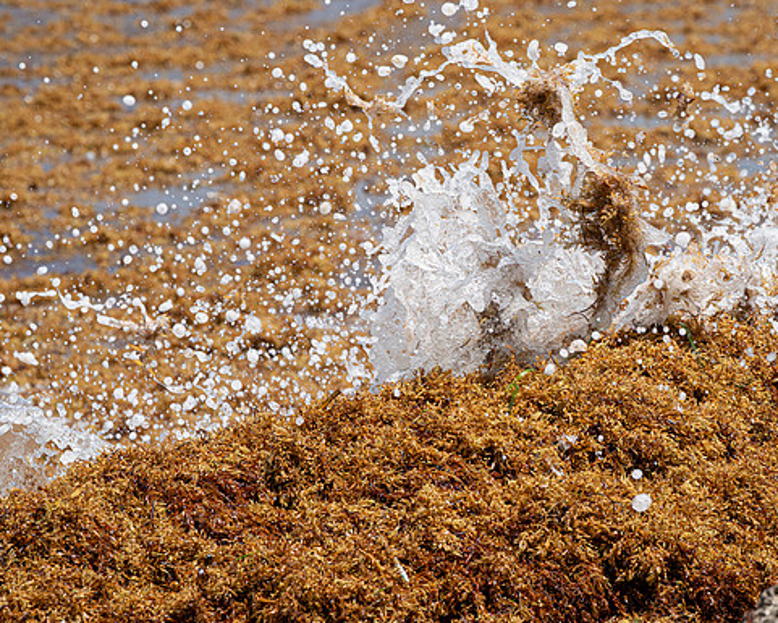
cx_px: 448
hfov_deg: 8.1
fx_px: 5527
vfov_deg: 6.4
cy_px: 312
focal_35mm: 240
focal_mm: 212
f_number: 10
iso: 640
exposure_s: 1/1250
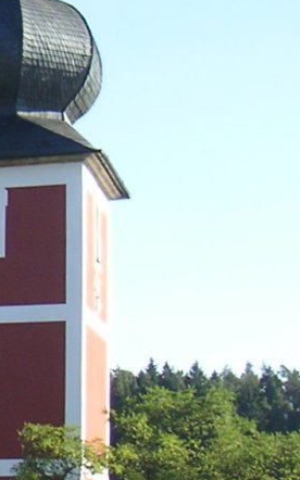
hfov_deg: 8.3
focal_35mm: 142
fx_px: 1859
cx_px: -482
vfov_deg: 14.7
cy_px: 271
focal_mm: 5.7
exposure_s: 1/350
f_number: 2.8
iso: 50
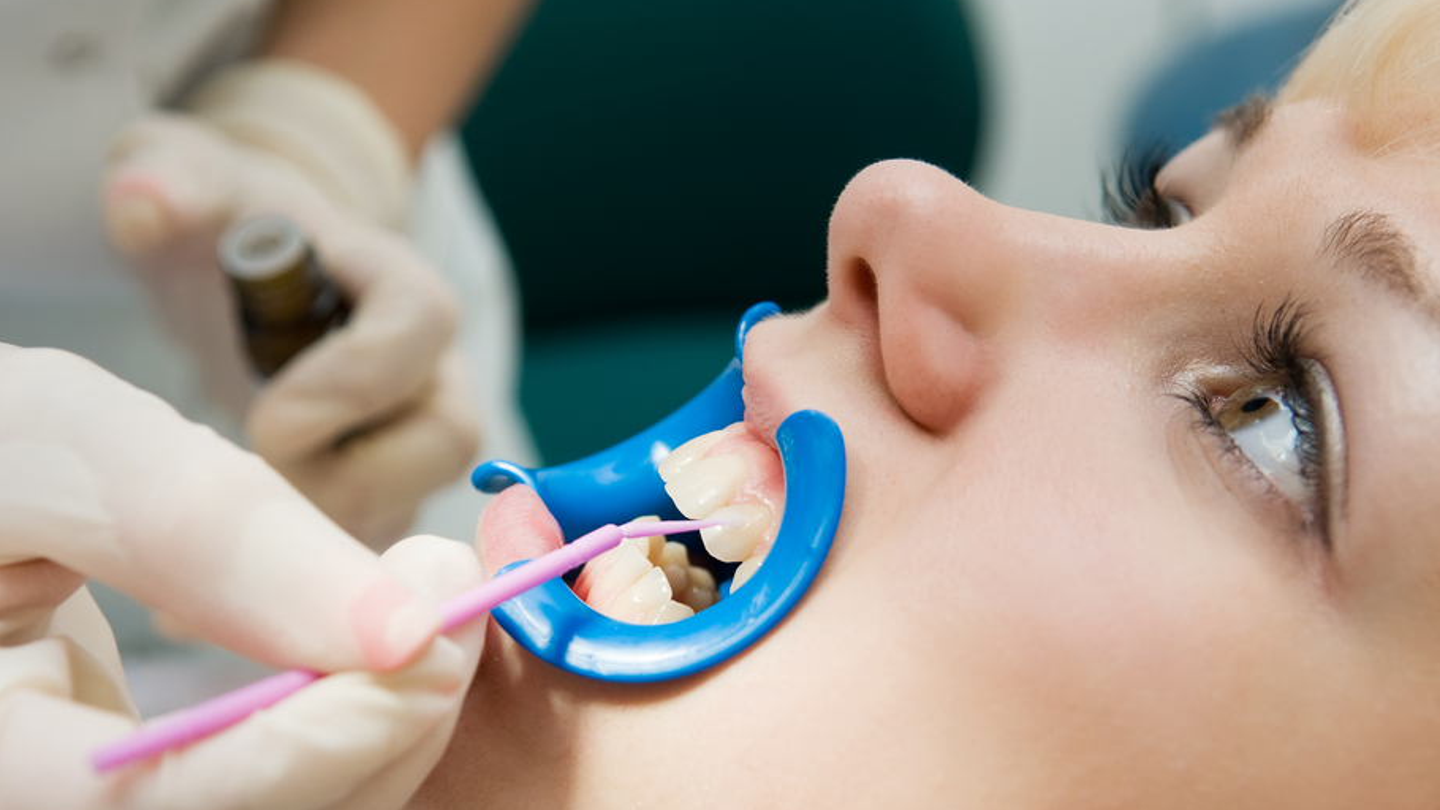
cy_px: 517
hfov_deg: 30.6
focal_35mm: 69
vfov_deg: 17.5
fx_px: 2635
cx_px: 661
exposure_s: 1/200
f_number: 4
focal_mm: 40
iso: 200
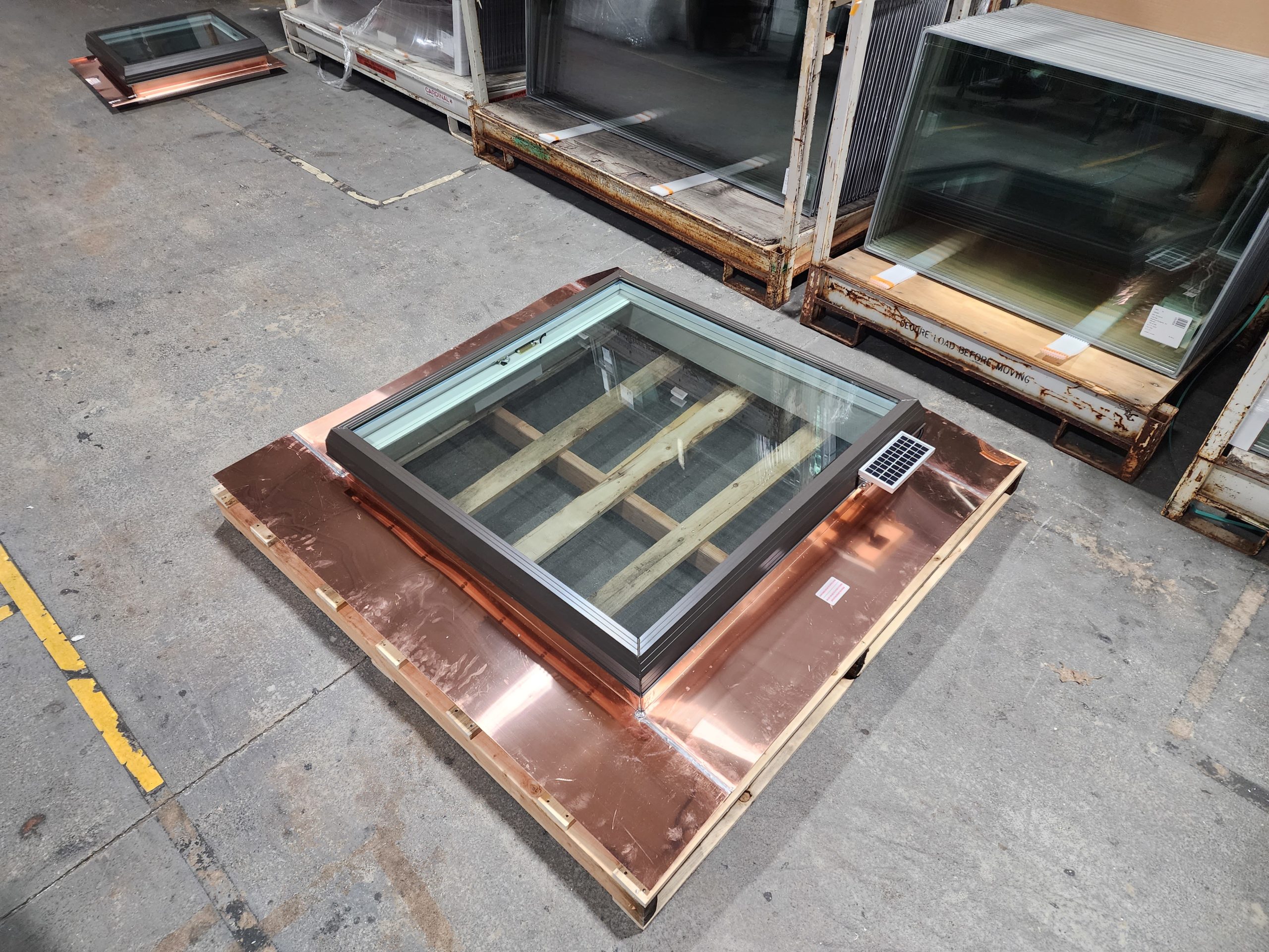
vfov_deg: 58.9
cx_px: 634
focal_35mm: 23
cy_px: 476
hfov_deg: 73.9
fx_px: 843
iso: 400
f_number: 1.8
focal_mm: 6.4
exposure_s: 1/120
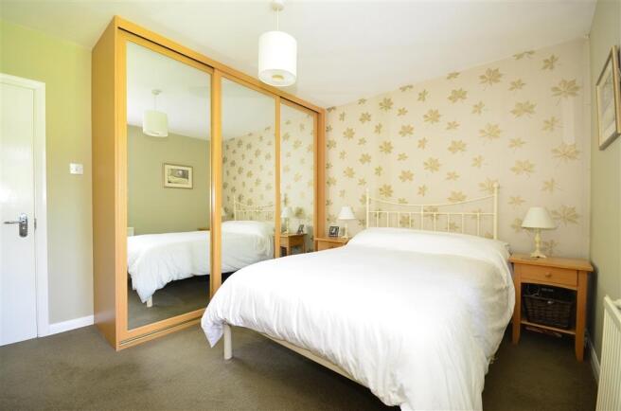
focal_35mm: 15
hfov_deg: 100.5
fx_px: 258
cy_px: 206
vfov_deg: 77.0
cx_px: 310
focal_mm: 10
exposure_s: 1/1.3
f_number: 9
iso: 200
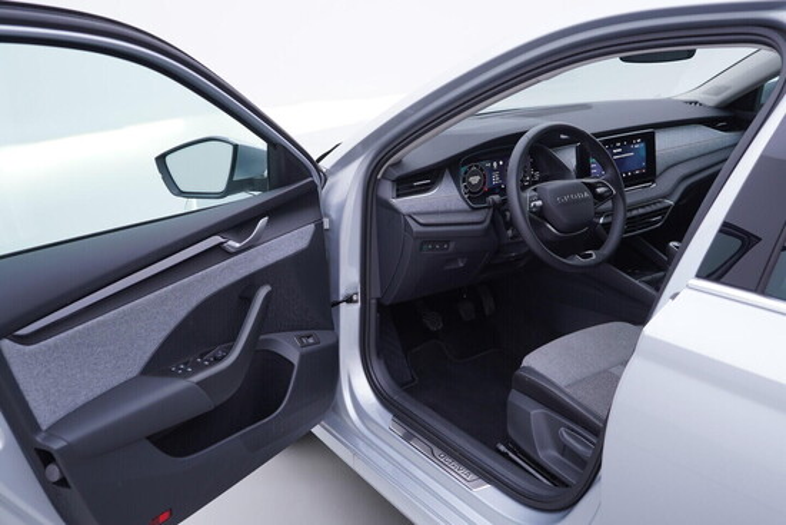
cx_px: 393
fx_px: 786
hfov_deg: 53.1
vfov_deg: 36.9
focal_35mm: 36
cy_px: 262
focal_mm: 24
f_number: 3.2
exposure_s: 1/50
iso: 125
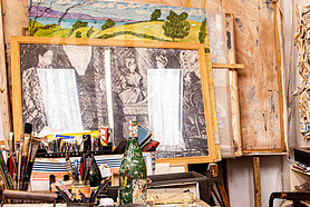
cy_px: 176
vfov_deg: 26.4
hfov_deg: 35.5
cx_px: 316
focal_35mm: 50
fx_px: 431
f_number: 5.6
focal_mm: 24
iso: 64
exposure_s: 1/8
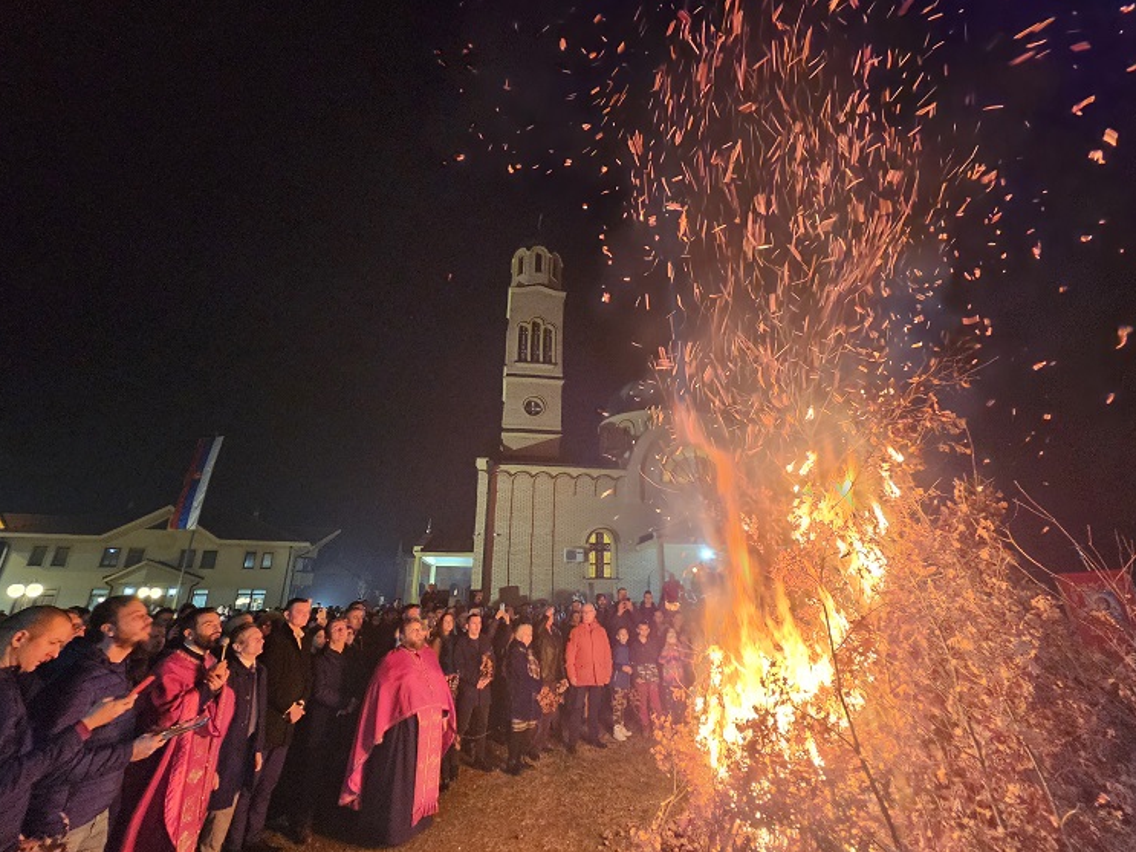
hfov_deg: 101.9
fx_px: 459
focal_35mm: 14
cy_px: 433
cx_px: 607
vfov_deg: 85.7
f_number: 2.2
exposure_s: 1/33
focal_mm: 2.2
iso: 640
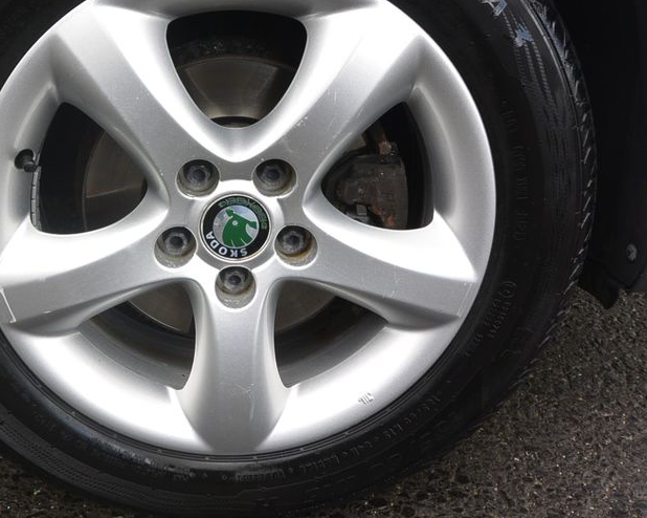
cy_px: 204
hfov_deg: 43.4
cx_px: 232
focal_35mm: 42
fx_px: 804
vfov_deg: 35.5
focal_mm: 10
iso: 160
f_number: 4.5
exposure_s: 1/400
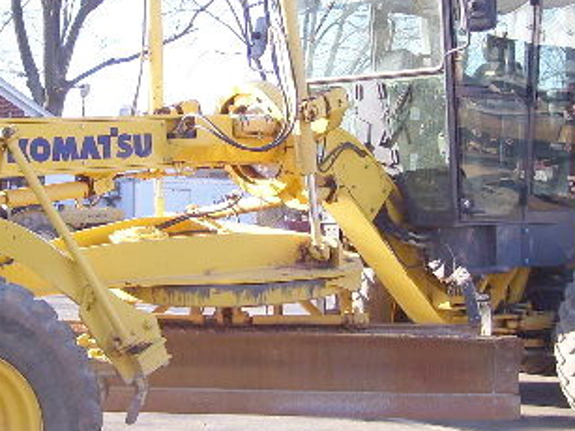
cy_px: 169
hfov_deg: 25.9
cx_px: 229
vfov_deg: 19.6
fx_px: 1245
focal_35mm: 75
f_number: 2.7
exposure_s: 1/250
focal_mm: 6
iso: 80
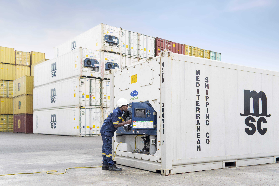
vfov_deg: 36.9
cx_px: 138
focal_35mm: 36
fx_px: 279
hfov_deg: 53.1
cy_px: 92
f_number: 2.8
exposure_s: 1/640
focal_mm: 35
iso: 800
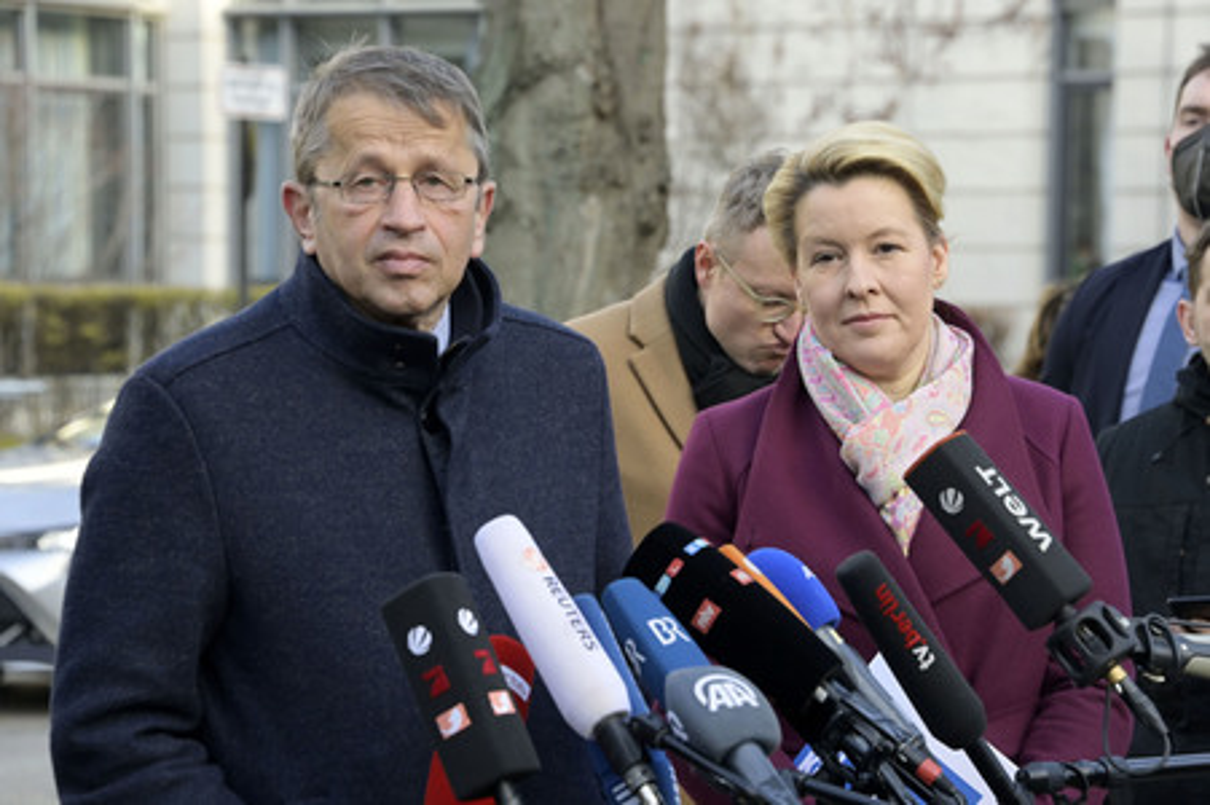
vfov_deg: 9.4
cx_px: 605
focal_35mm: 145
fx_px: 4870
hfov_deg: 14.2
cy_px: 402
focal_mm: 145
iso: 2000
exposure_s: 1/400
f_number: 7.1
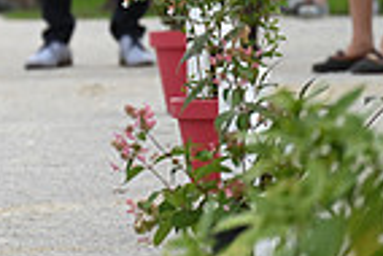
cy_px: -177
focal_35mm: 1632
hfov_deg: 1.3
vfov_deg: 0.8
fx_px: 17380
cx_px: -375
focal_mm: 400
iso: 500
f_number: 5.6
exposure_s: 1/1600
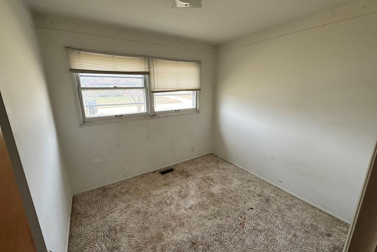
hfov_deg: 100.4
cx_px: 187
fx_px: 157
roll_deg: +0.4
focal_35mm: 15
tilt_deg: -14.3
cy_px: 125
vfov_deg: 77.3
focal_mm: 2.22
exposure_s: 1/99
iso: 100
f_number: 2.2
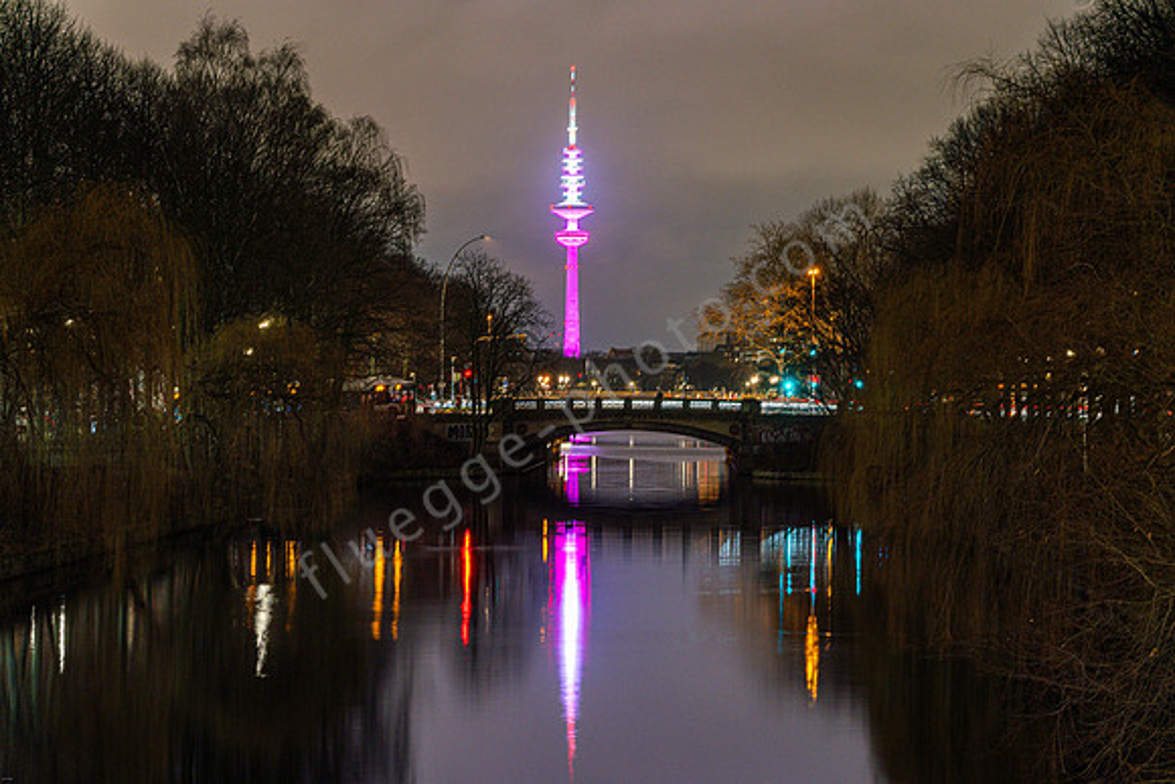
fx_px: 3558
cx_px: 588
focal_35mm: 109
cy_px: 392
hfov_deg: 18.8
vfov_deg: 12.6
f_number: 7.1
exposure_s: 4
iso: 640
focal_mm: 109
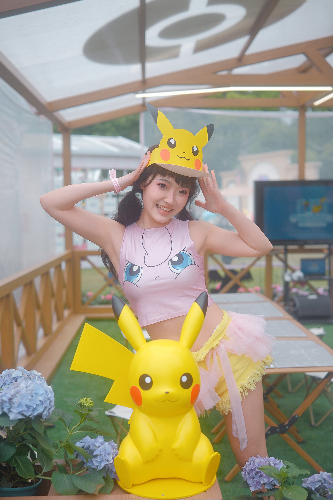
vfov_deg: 44.5
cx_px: 158
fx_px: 610
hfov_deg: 30.5
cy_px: 261
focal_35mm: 44
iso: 160
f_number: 1.8
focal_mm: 27
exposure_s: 1/1000
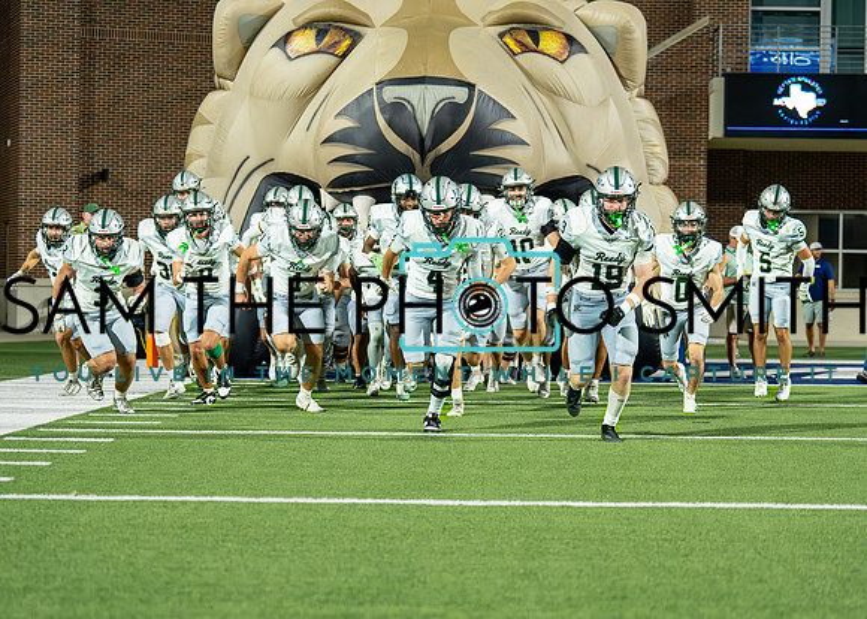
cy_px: 357
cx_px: 433
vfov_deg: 16.6
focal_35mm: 86
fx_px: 2116
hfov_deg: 23.2
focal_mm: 70
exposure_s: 1/1600
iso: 3200
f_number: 2.8
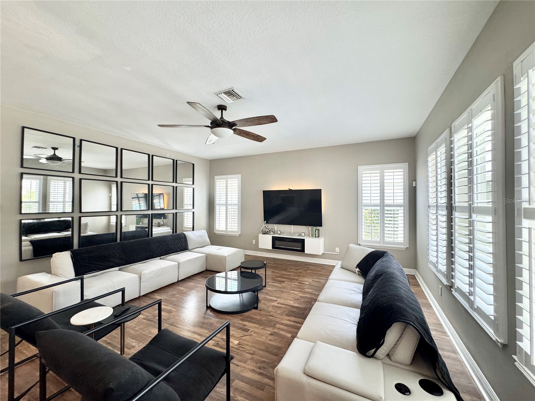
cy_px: 200
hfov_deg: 102.1
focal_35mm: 14
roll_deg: +0.0
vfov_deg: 85.7
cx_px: 268
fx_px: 216
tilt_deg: -0.3
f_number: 2.2
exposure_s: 1/120
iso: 250
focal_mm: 2.22
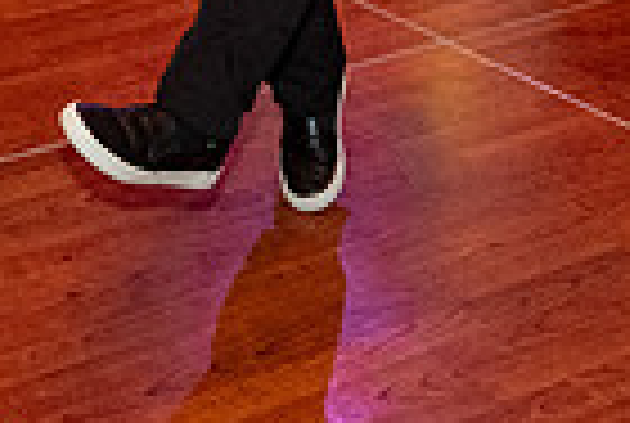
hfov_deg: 17.0
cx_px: 180
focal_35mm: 120
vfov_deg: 10.6
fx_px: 2104
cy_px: -416
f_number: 2.8
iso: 2500
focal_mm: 19.6
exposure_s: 1/125
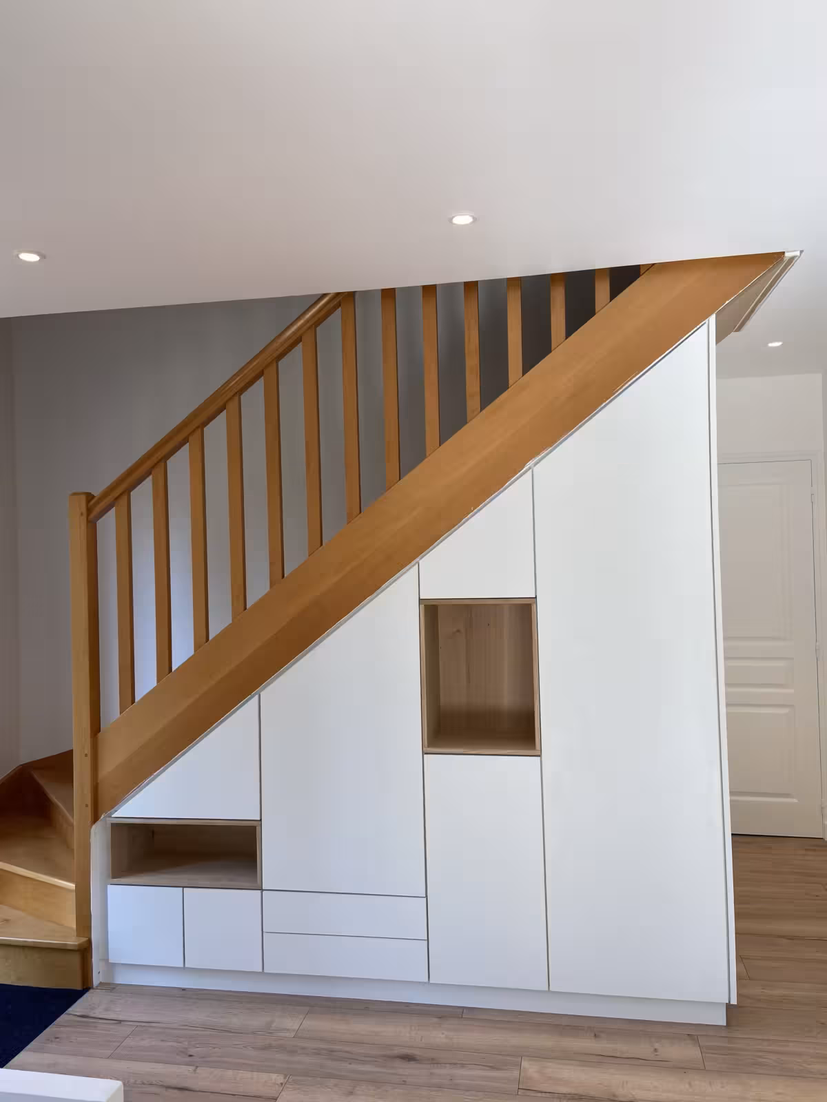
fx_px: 828
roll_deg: +1.1
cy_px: 551
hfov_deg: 53.1
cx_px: 414
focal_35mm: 26
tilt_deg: +1.1
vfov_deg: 67.3
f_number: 1.8
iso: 32
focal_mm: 4.25
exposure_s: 1/139
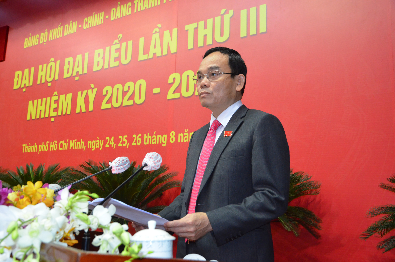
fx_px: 361
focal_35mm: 33
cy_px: 131
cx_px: 198
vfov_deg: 39.8
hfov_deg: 57.3
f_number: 6.3
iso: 2500
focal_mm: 22
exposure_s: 1/60
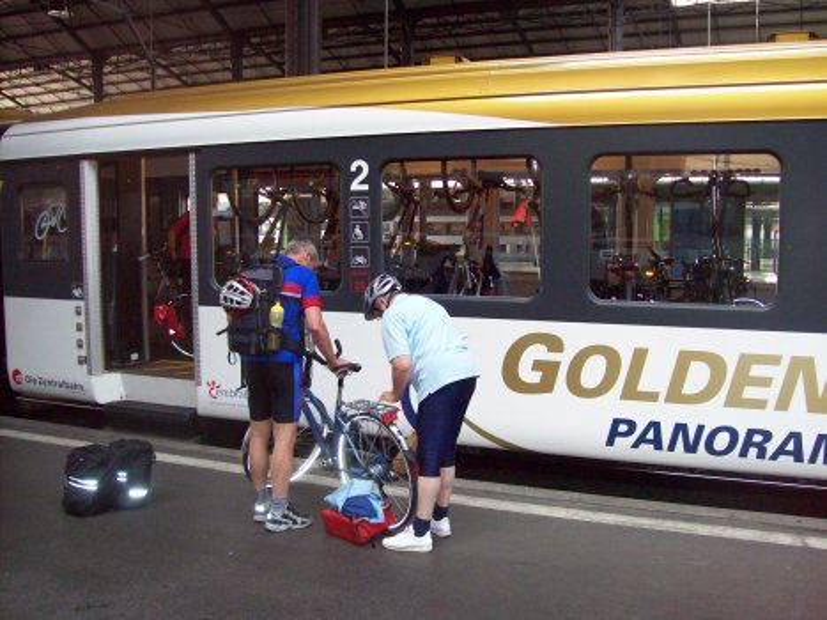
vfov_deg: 39.6
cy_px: 310
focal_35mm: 36
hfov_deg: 51.4
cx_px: 414
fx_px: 860
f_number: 2.7
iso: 140
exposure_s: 1/72.6
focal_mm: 6
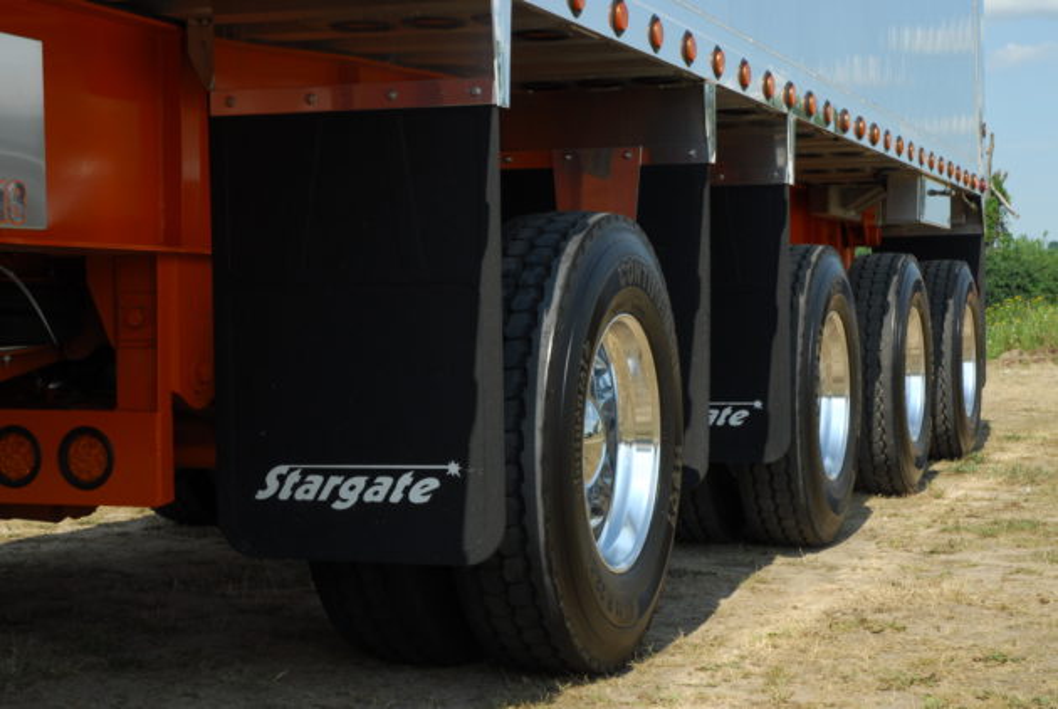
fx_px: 2031
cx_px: 529
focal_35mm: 69
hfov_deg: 29.2
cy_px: 354
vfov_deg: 19.8
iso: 200
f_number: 11
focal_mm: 46
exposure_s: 1/180
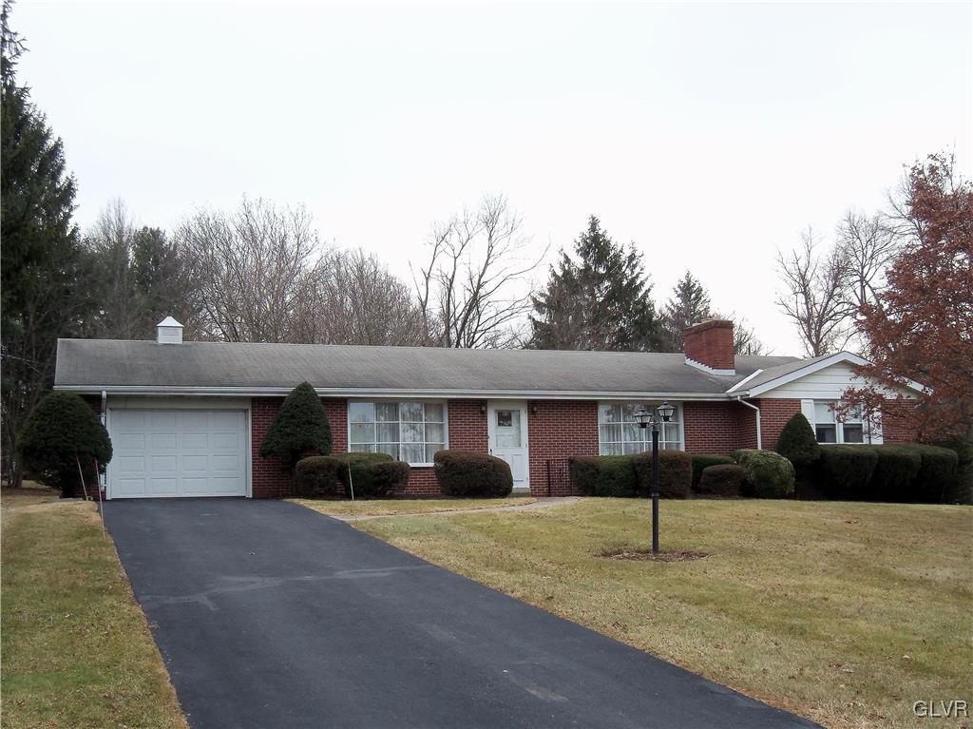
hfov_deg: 49.0
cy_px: 364
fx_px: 1068
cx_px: 486
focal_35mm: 38
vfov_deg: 37.7
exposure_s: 1/125
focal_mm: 6.8
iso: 64
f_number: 4.3
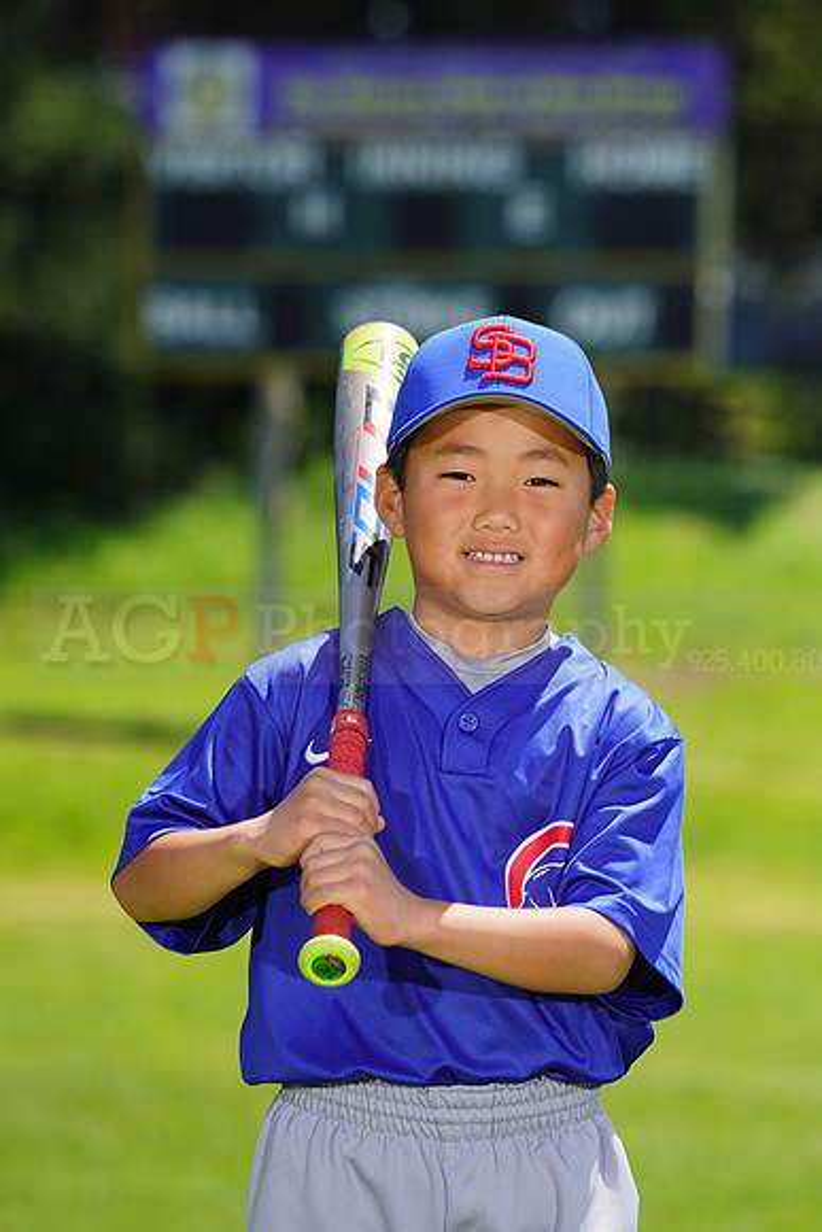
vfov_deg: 7.5
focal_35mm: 274
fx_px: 9378
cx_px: 411
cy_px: 616
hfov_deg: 5.0
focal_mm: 274
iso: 100
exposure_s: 1/250
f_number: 8
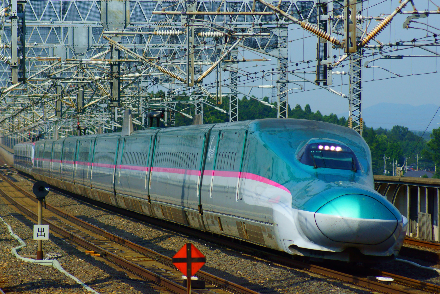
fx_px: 3300
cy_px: 147
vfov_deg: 5.1
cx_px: 220
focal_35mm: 270
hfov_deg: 7.6
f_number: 5.6
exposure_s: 1/2500
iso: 400
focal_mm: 180
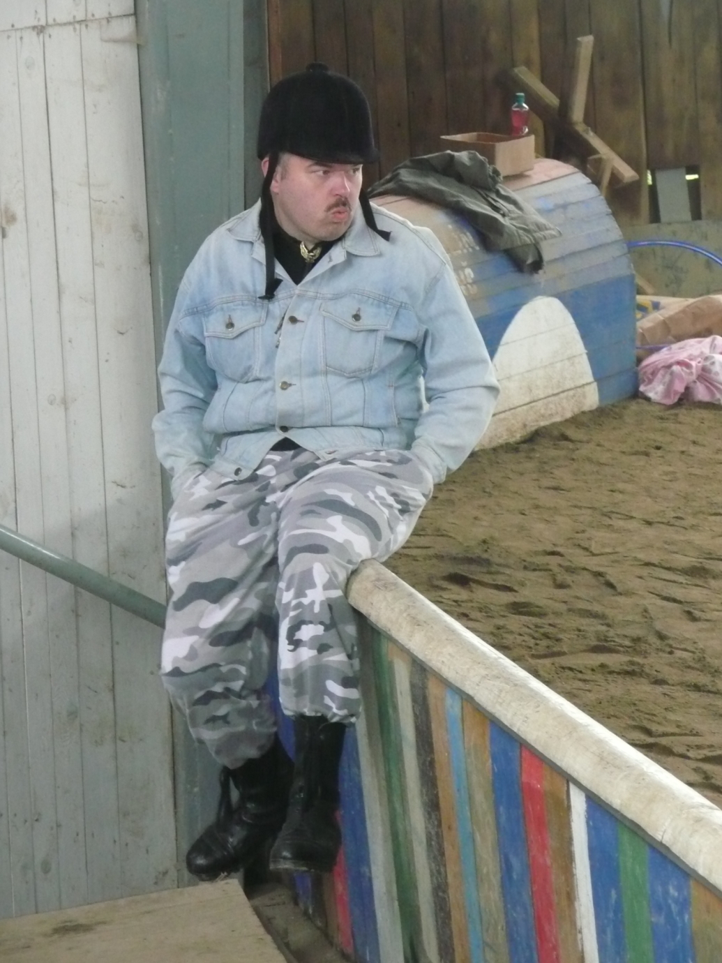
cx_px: 361
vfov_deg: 12.5
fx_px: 4394
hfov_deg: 9.4
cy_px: 482
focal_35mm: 158
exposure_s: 1/30
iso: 640
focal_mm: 26
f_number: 4.8
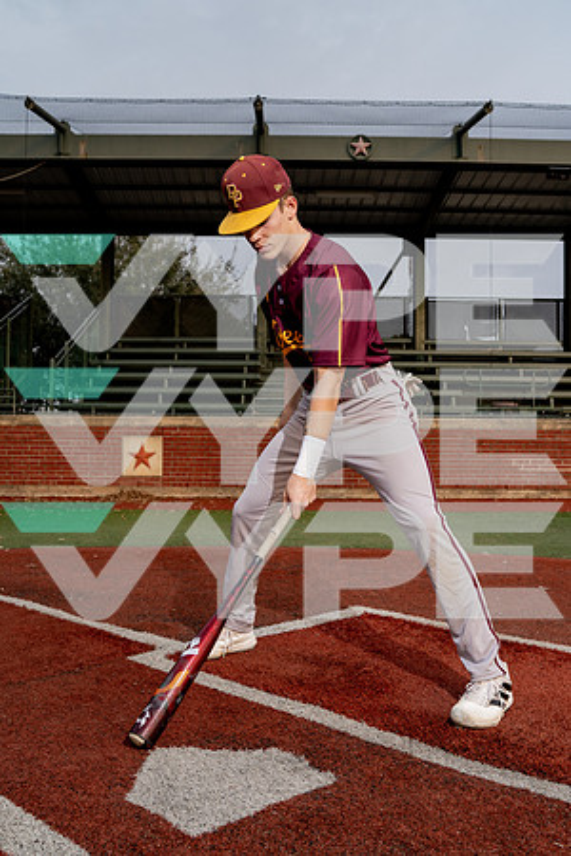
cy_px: 428
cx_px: 286
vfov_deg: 54.4
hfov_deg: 37.9
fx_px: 833
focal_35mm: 35
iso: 250
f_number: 5.6
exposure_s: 1/250
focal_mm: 35
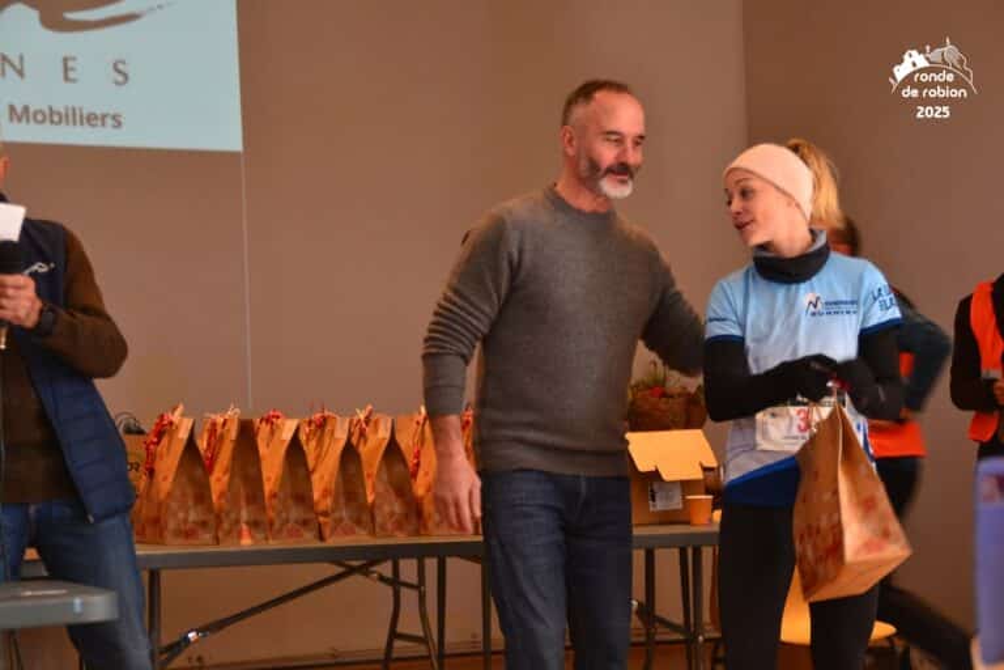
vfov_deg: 18.2
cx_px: 502
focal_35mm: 75
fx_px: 2092
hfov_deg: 27.0
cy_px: 335
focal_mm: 50
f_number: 4.8
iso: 800
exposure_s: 1/40
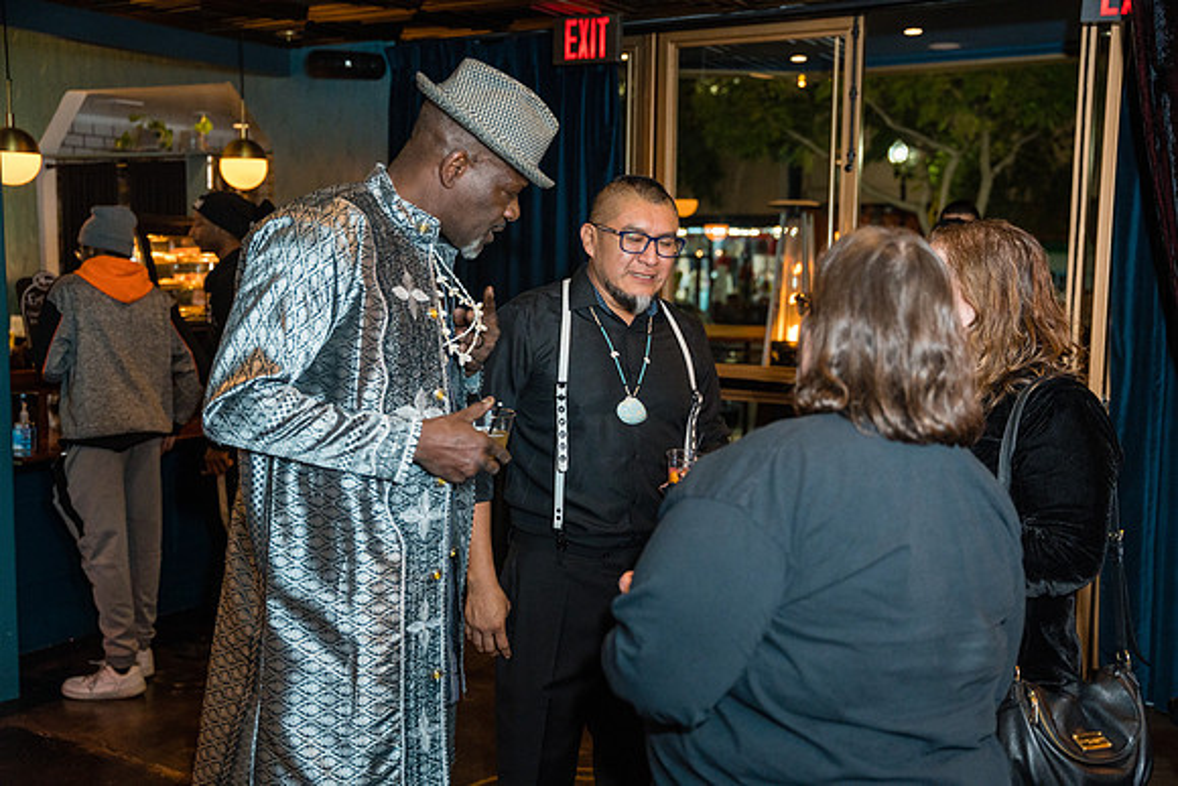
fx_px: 1355
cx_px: 589
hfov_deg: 47.0
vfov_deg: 32.3
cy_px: 393
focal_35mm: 41
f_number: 2.8
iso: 3200
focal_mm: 41.4
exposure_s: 1/125
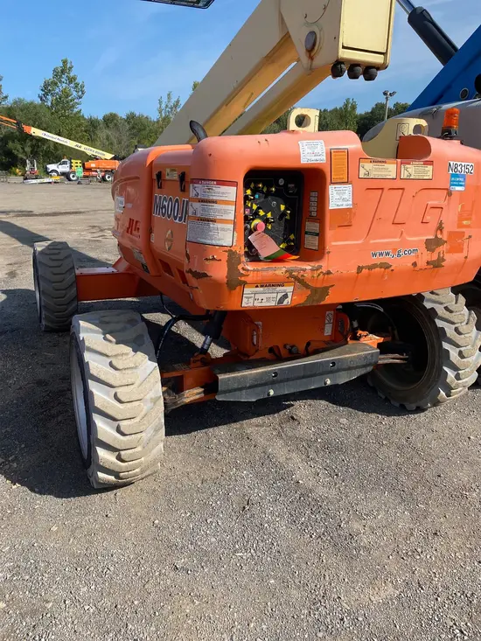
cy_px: 320
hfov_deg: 53.1
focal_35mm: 26
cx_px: 240
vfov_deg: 67.3
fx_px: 482
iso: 32
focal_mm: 4.25
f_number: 1.8
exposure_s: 1/2028
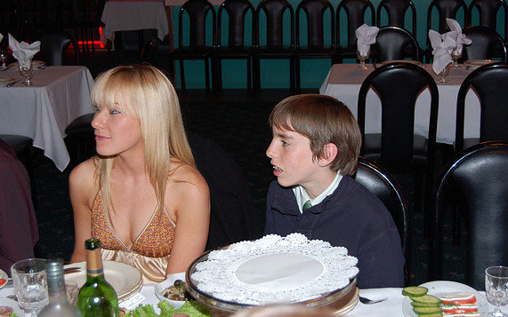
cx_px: 251
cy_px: 151
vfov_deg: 22.0
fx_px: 817
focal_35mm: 59
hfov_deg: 34.5
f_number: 4.8
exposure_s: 1/60
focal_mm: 38
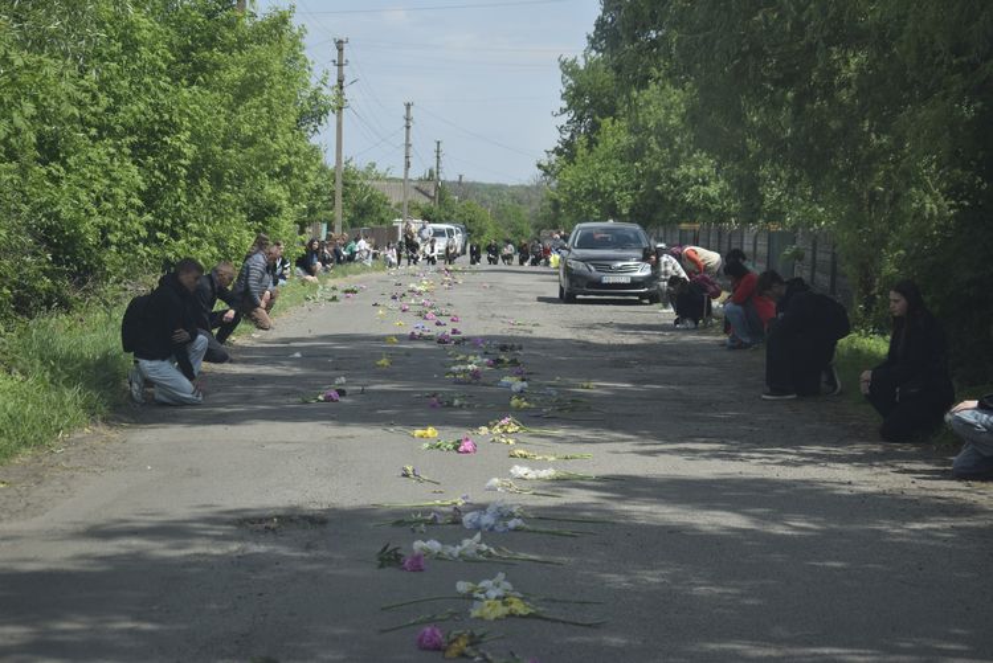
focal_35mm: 82
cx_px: 496
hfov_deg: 24.6
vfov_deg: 16.6
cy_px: 332
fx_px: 2277
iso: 200
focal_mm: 55
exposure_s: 1/800
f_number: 5.6
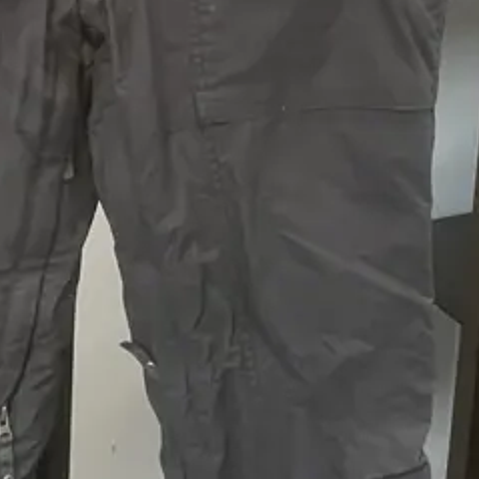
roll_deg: -0.6
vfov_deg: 16.1
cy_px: 16
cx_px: 78
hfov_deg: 16.3
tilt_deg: -18.4
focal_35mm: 106
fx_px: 1659
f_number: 1.8
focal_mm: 3.99
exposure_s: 1/33
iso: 320
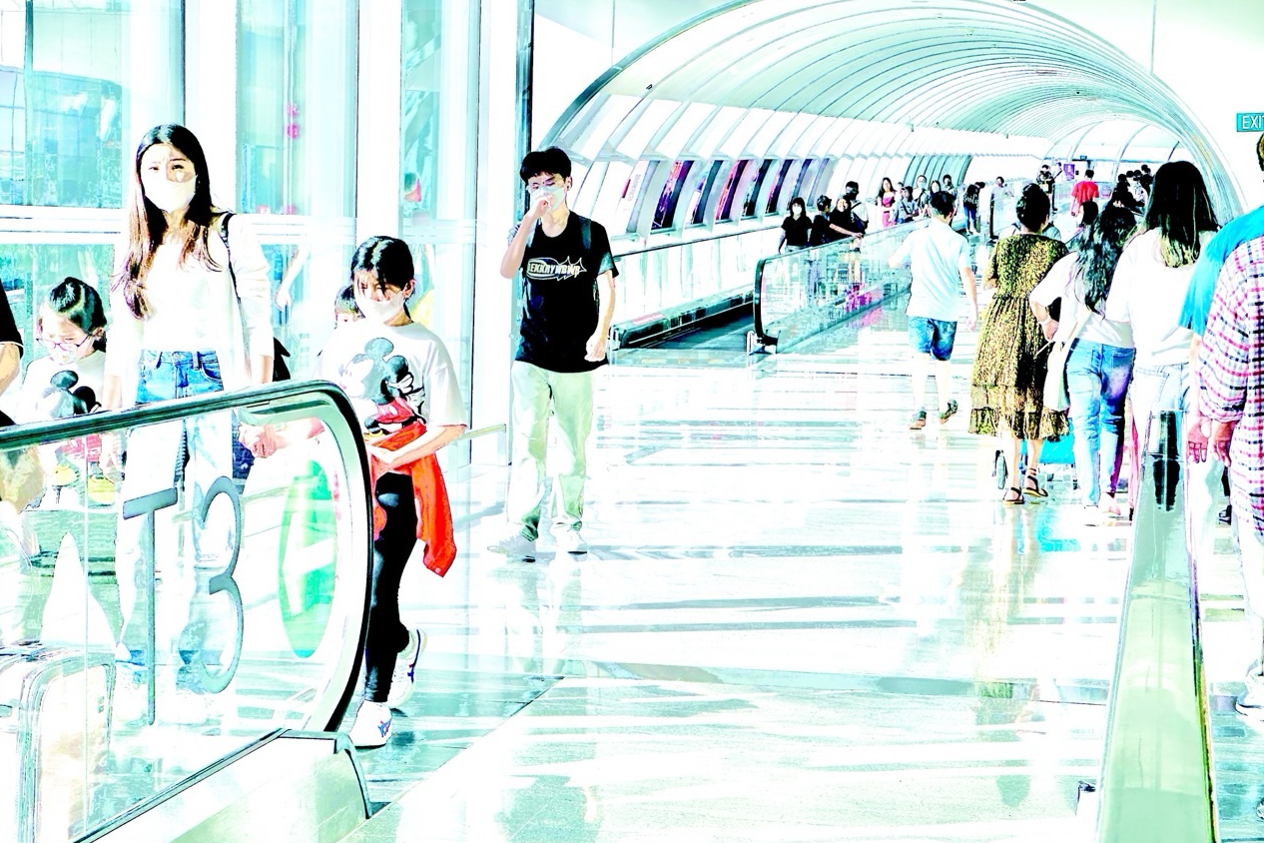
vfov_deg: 16.9
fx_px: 2844
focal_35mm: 81
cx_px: 627
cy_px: 425
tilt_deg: -4.2
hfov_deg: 25.1
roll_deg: -1.6
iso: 32
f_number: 2.8
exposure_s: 1/279
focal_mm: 9
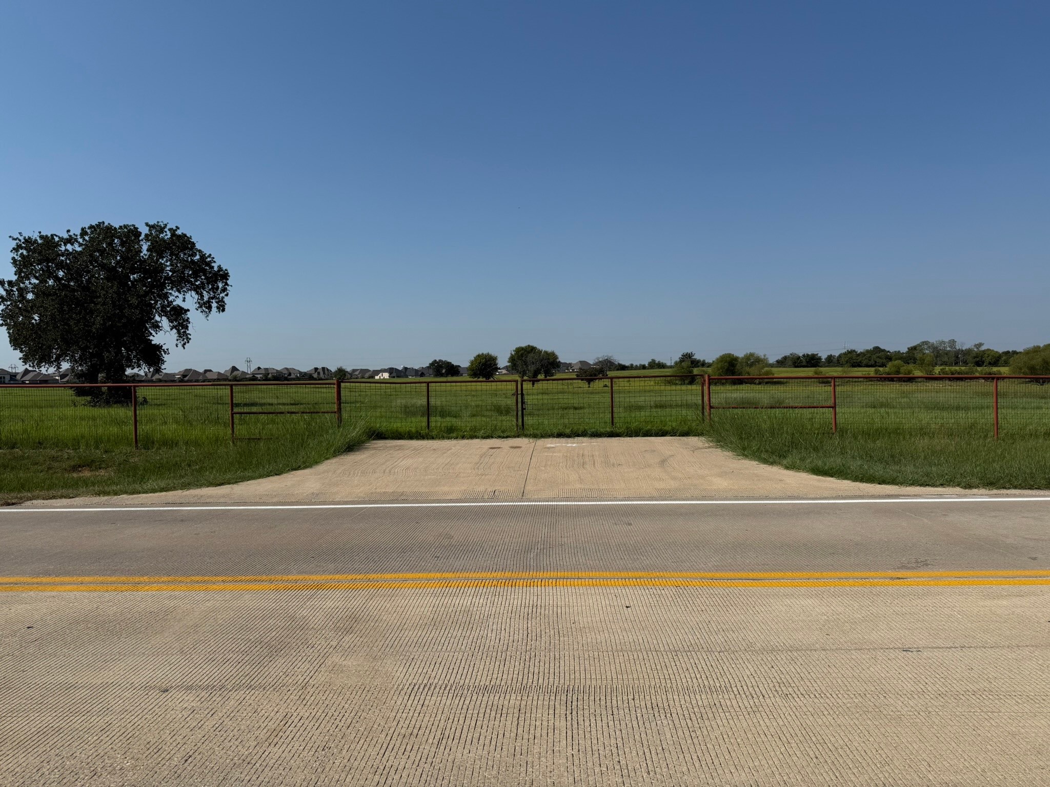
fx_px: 728
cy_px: 394
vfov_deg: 56.8
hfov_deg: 71.6
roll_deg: +1.5
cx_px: 525
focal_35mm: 24
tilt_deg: -1.5
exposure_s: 1/9091
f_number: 1.78
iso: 80
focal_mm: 6.76
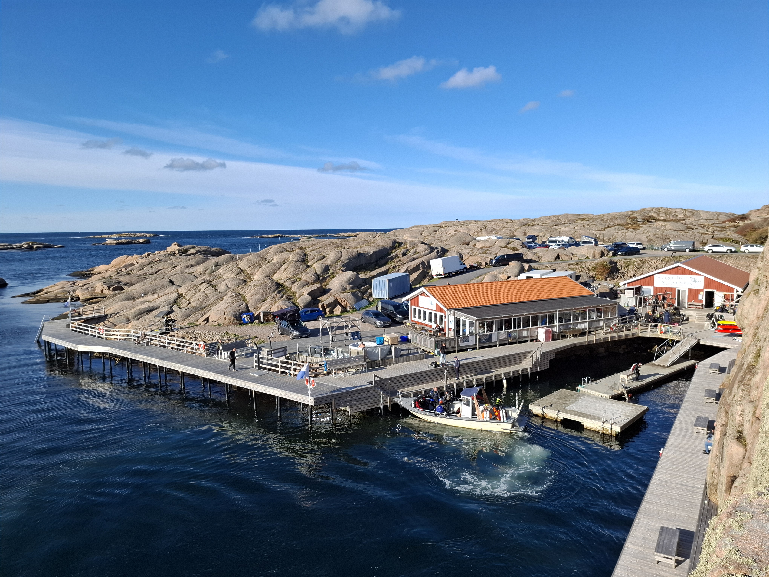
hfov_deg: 73.9
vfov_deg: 58.9
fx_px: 511
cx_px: 384
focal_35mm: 23
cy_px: 288
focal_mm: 5.54
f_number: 1.8
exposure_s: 1/1227
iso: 50
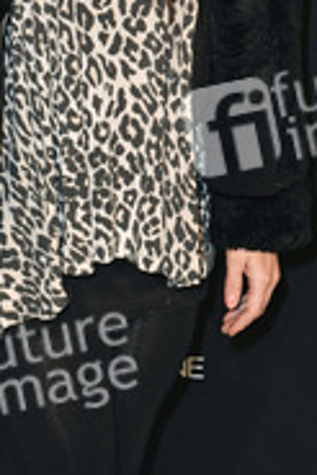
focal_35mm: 135
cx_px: 81
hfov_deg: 10.2
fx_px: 1780
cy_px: -13
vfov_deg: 14.9
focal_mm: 62
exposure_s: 1/160
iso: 1000
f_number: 5.6
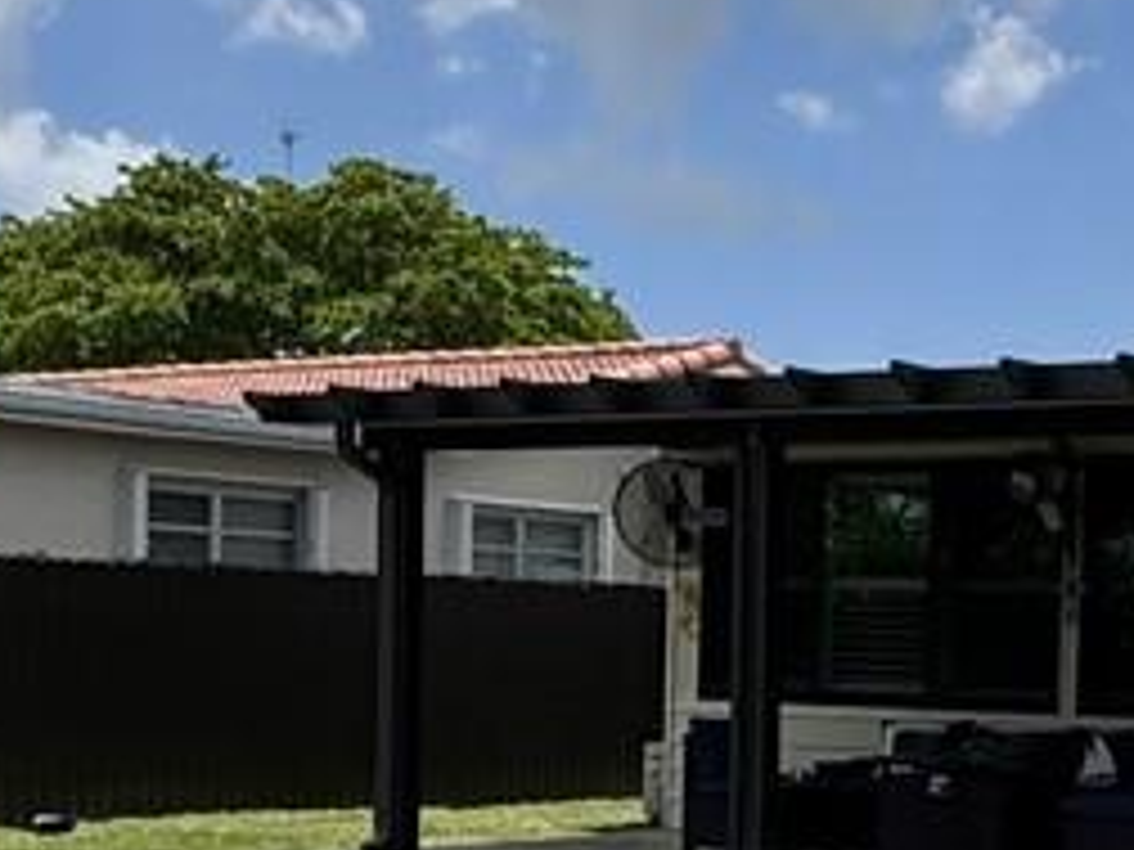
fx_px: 2916
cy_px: 899
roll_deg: -0.4
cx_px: 724
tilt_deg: -4.0
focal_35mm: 89
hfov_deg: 21.9
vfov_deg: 16.2
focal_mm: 2.22
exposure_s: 1/2273
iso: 50
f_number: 2.2
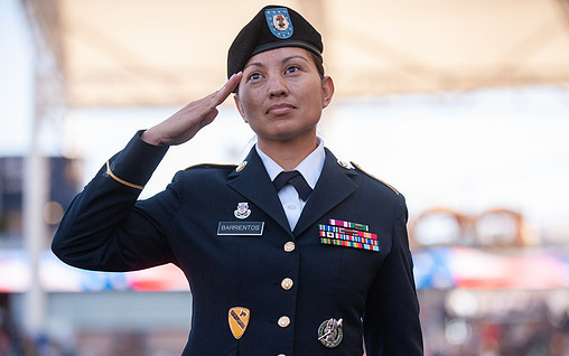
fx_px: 1893
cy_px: 208
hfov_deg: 17.1
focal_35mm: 122
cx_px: 298
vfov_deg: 10.7
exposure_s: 1/2500
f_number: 2.8
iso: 800
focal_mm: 105
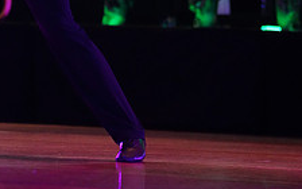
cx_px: 52
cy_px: -85
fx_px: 2428
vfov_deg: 4.4
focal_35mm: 295
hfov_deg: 7.1
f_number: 2.8
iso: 6400
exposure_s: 1/400
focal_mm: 112
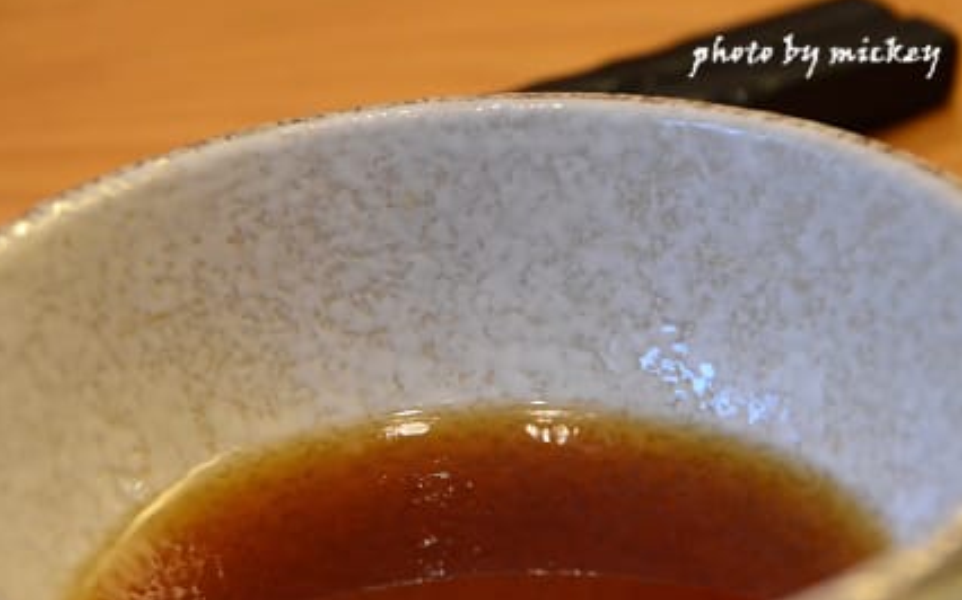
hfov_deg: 6.8
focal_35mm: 311
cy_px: 354
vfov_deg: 4.2
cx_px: 513
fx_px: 8143
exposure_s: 1/30
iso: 3200
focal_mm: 155
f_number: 6
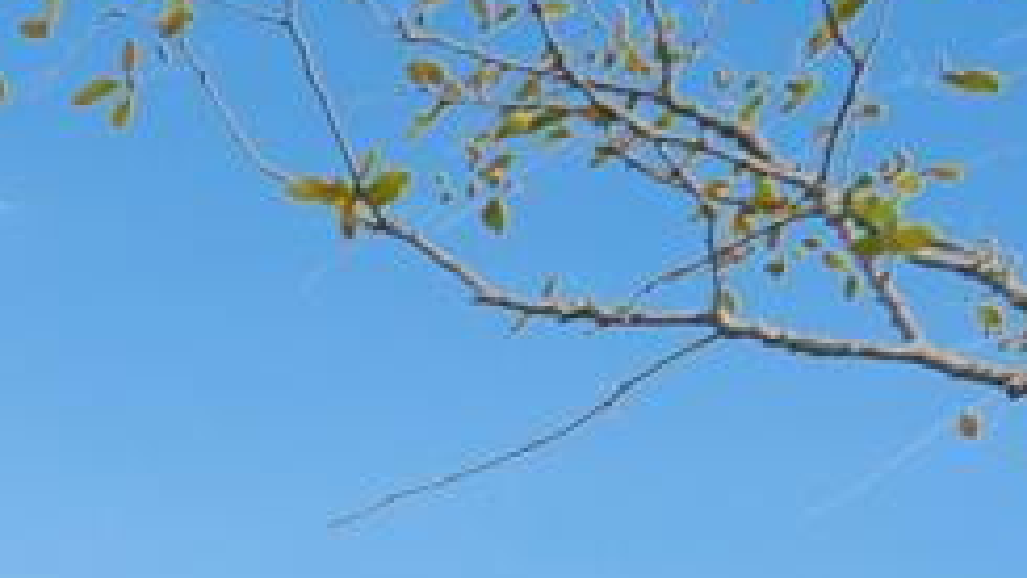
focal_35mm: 70
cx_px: -813
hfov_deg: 20.9
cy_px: 1231
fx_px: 1907
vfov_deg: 13.9
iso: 100
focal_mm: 16
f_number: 8
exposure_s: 1/200
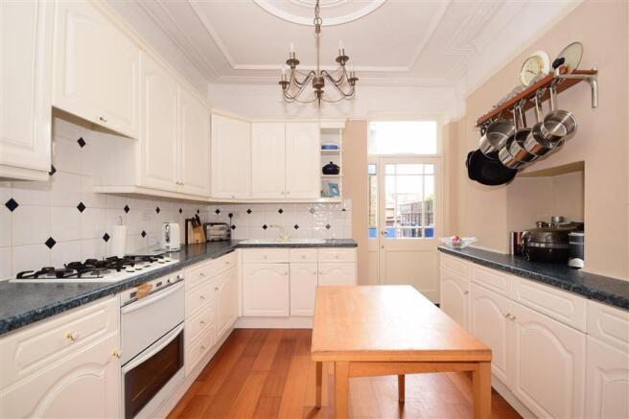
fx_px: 262
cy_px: 210
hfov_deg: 100.4
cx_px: 314
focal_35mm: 15
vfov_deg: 77.3
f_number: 6.3
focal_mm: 10
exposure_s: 1/25
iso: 400
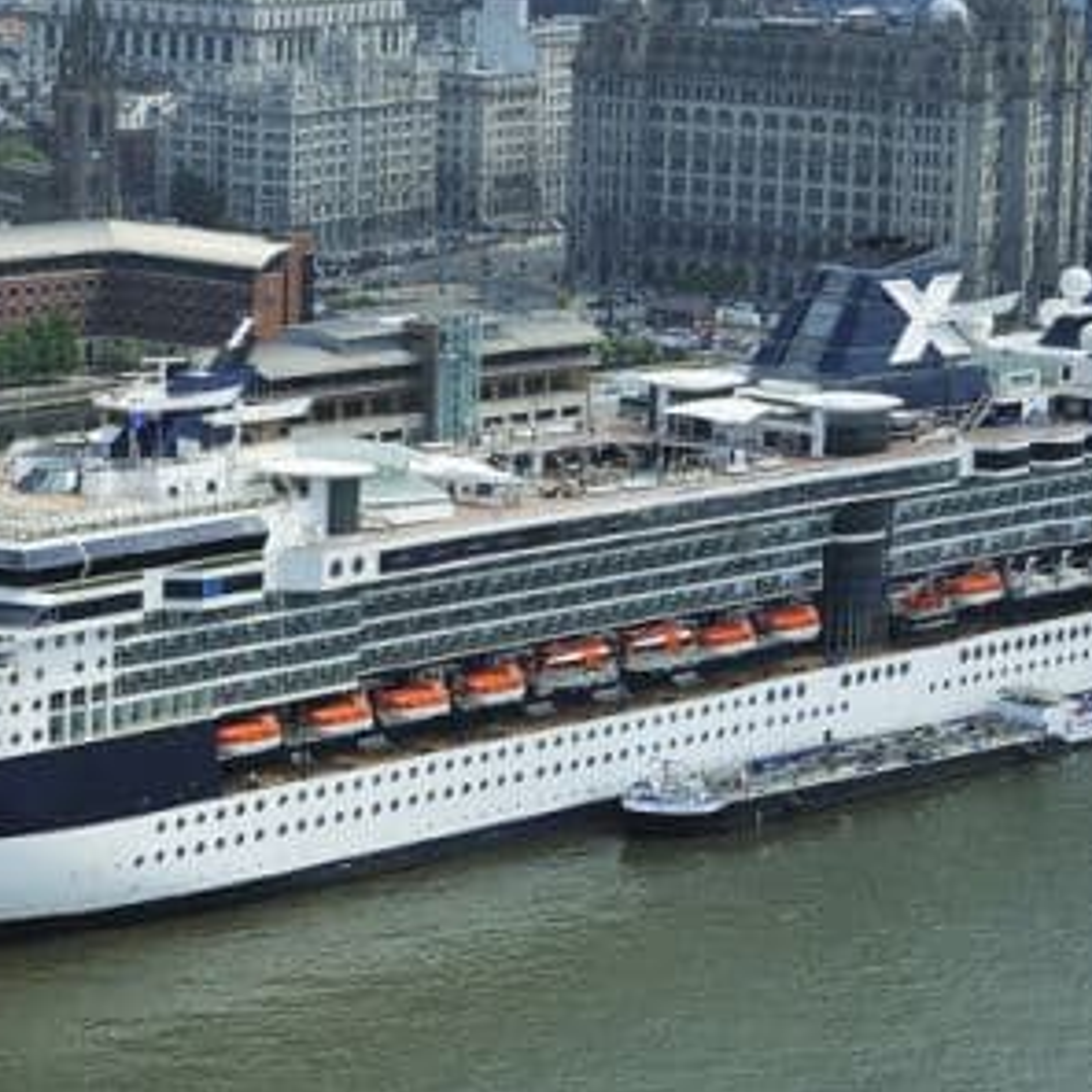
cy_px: 555
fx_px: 4747
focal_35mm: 133
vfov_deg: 13.1
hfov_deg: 13.0
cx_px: 85
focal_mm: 58
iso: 400
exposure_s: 1/1000
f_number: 14
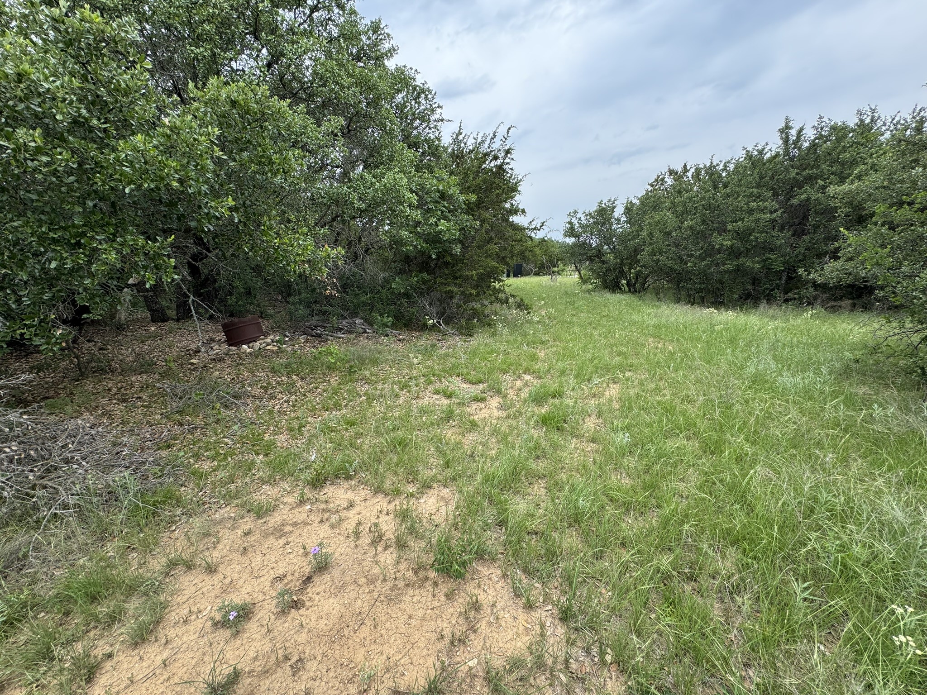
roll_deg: +0.7
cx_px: 464
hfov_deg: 102.1
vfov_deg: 85.7
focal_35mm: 14
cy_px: 348
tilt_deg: -9.7
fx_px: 375
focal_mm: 2.22
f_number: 2.2
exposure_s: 1/435
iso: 40
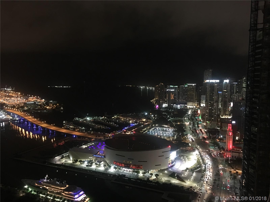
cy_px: 101
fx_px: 226
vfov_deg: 48.2
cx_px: 135
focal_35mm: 29
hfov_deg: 61.7
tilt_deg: -4.3
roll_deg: +0.3
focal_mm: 4.15
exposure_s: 1/4
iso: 160
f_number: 2.2
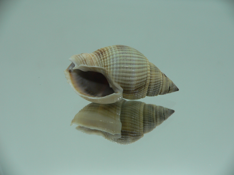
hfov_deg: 52.6
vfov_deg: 40.7
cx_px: 117
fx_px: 237
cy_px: 88
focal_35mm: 35
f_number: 2.8
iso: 80
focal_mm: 4.6
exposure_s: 1/60
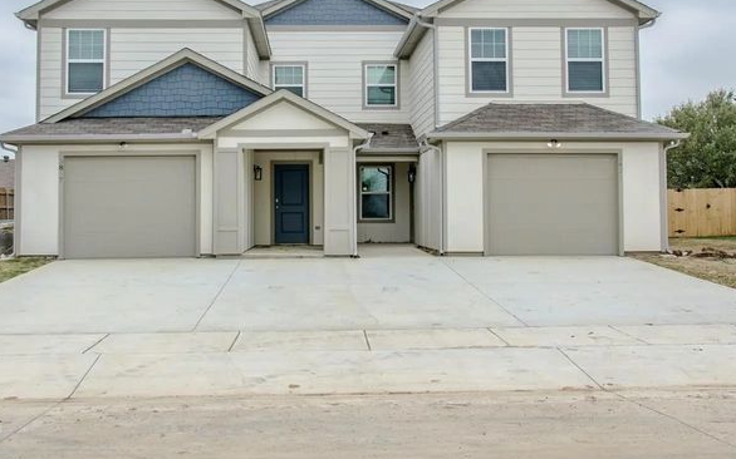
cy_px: 147
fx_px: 963
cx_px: 337
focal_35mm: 48
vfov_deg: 26.7
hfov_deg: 41.8
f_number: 8
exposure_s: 1/320
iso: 100
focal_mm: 18
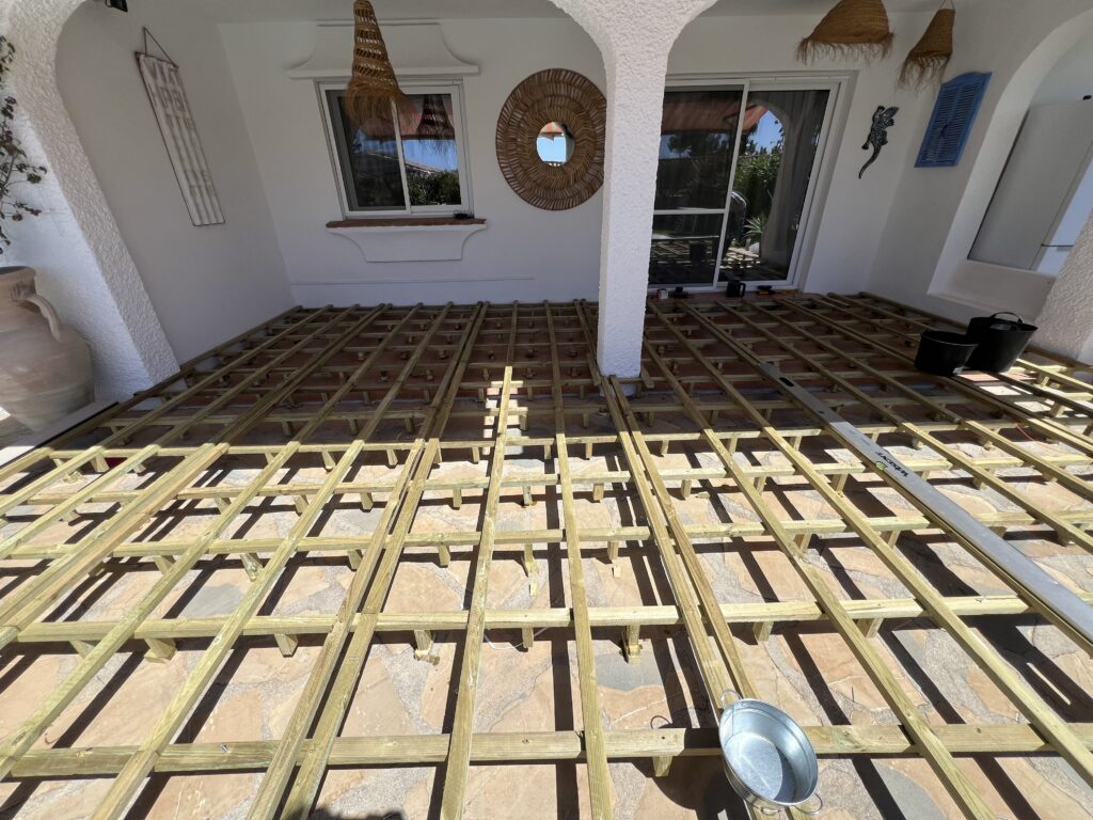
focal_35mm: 13
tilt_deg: -27.1
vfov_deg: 89.9
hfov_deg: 106.2
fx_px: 410
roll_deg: +1.5
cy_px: 410
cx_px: 546
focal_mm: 1.57
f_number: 1.8
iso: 32
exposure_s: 1/1623
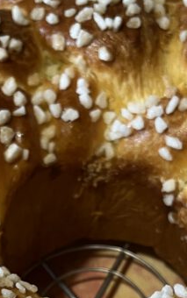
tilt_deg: -60.9
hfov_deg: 15.8
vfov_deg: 23.6
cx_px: 89
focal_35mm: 83
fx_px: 676
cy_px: 316
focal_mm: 5.1
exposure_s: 1/75
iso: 125
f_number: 1.6
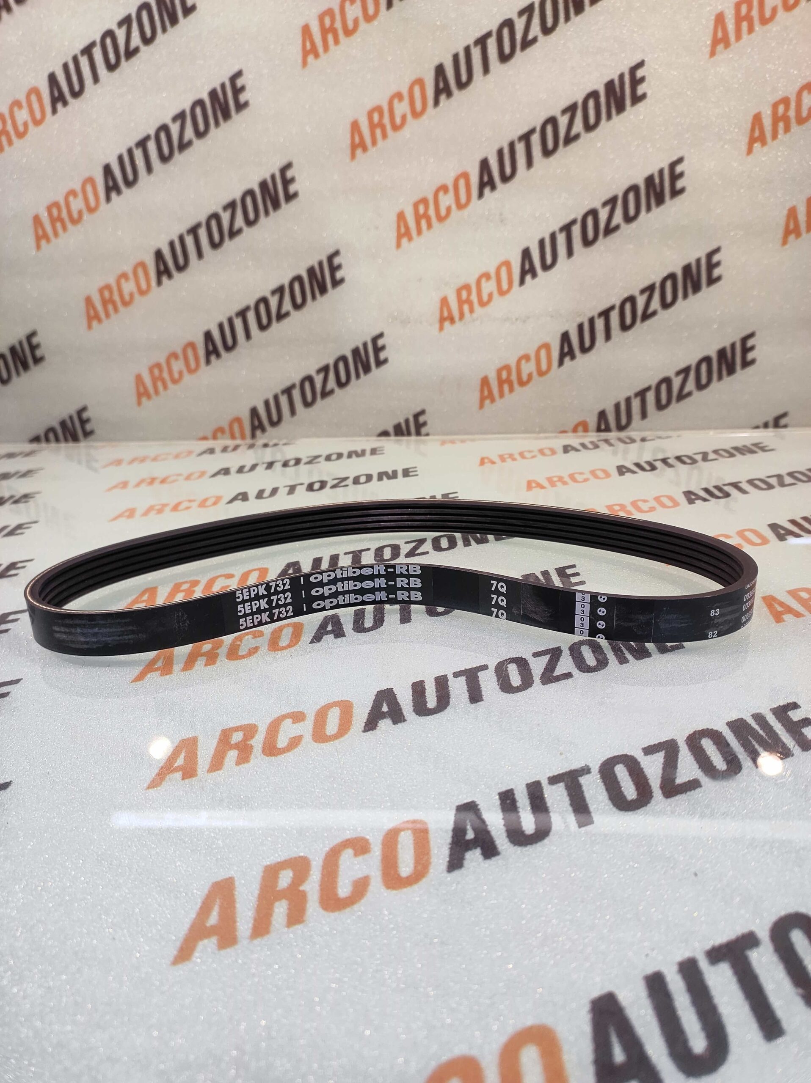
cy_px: 542
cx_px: 406
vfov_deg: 91.1
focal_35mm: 17
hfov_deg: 74.7
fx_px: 532
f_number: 1.79
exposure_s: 1/33
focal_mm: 4.74
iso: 216
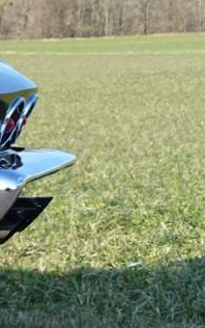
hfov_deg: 8.1
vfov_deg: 14.8
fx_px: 1258
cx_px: -378
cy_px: 173
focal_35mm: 141
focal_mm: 13.92
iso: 125
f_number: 4
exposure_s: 1/320
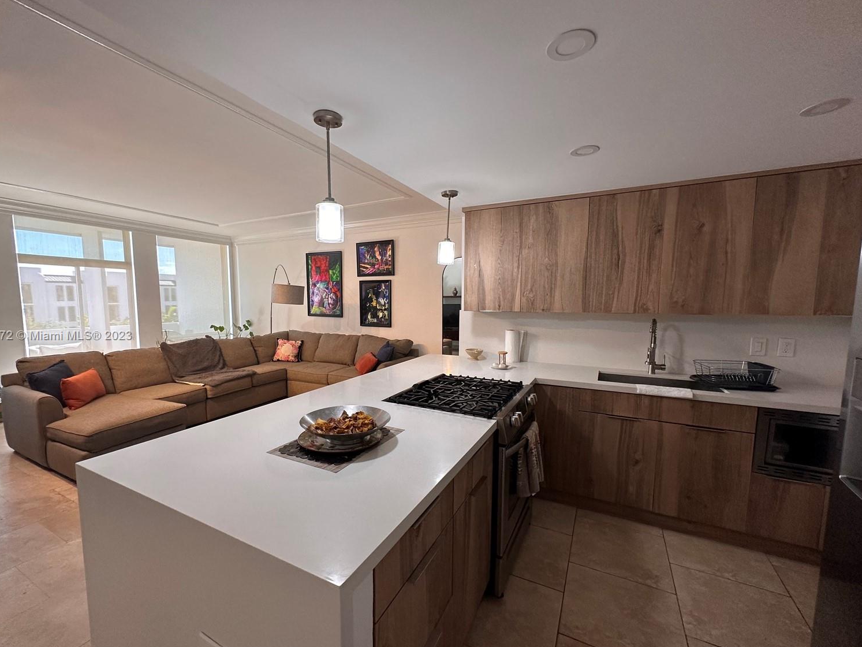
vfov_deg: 81.7
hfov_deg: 98.1
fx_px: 374
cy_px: 336
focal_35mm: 15
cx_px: 409
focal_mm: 2.22
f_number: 2.2
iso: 200
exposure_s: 1/120
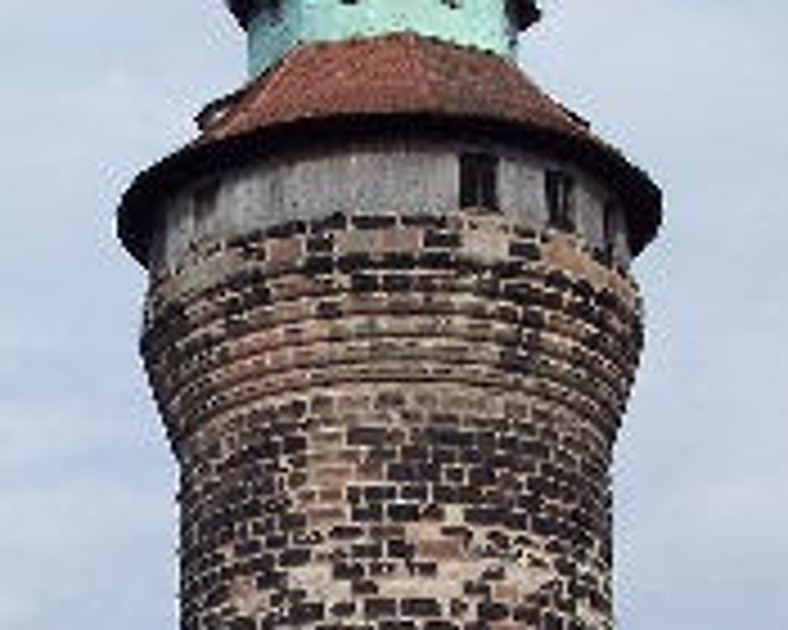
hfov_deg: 15.1
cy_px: 716
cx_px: 277
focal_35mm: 127
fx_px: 2962
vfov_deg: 11.9
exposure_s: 1/700
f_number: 4.8
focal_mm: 8
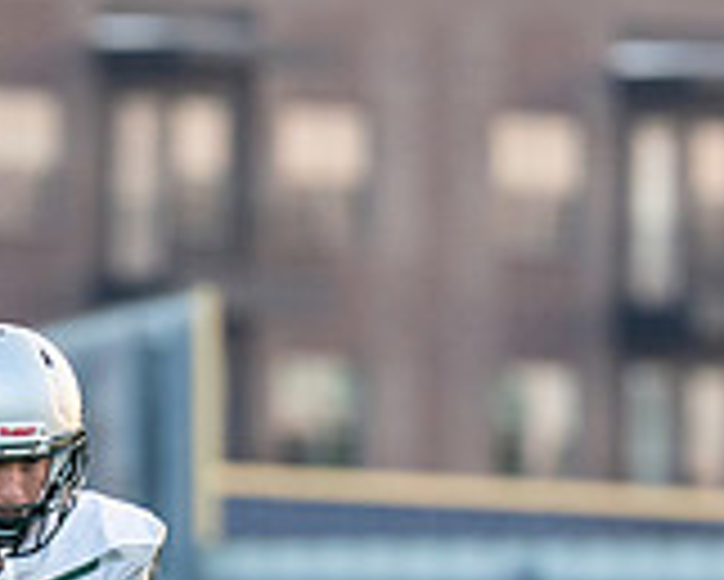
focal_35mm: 1314
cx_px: -2
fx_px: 28173
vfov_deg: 1.2
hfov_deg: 1.5
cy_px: 746
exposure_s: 1/1000
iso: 640
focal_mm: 200
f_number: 2.8
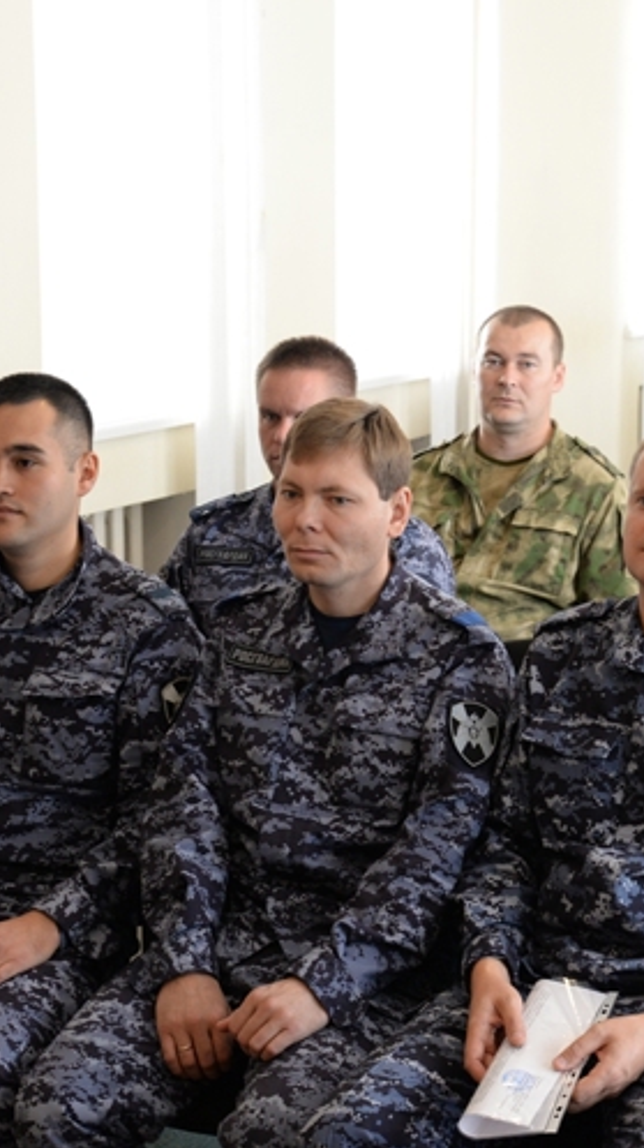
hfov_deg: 13.9
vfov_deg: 24.5
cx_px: 372
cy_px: 575
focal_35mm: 87
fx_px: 2645
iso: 2000
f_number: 6.3
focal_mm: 55
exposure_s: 1/125
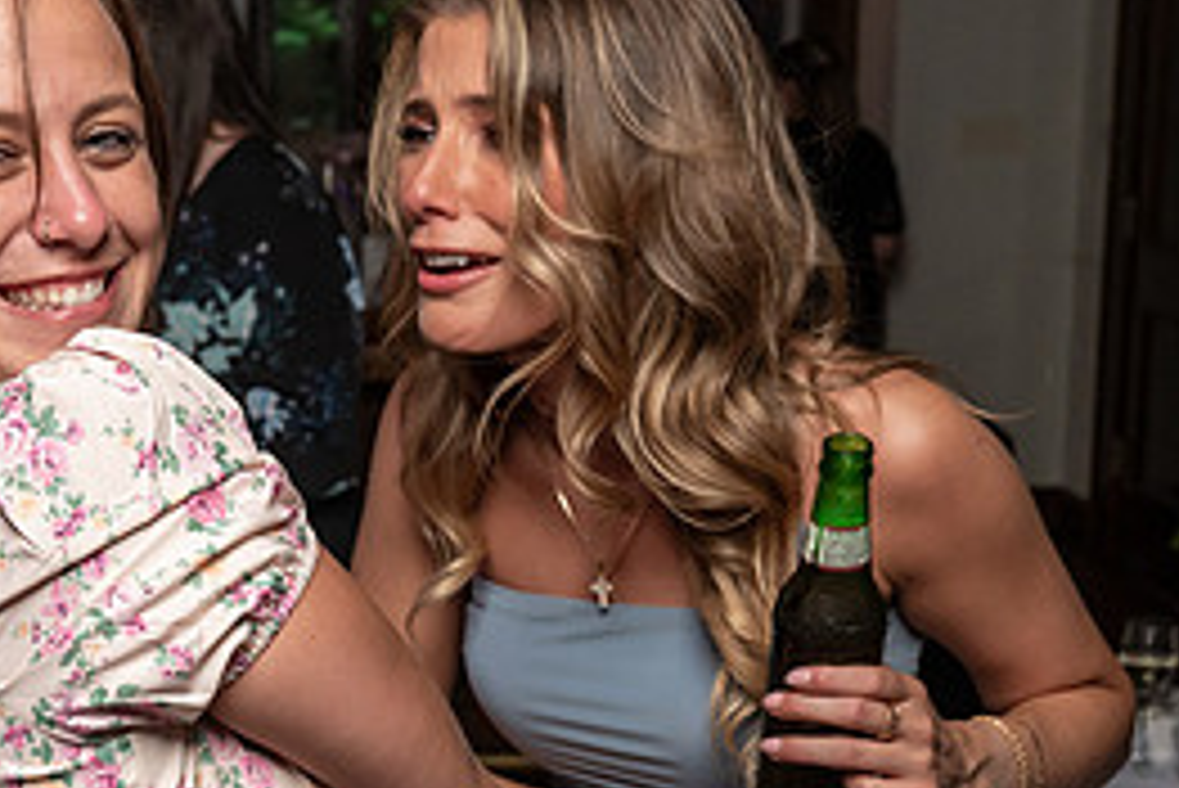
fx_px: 2392
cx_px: 324
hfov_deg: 27.4
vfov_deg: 18.6
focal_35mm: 73
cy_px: 543
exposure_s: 1/200
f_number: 5.6
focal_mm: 33
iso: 2000
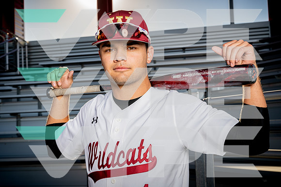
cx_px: 140
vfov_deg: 25.5
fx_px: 414
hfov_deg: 37.5
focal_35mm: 53
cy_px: 94
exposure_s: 1/250
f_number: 9
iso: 125
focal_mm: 53
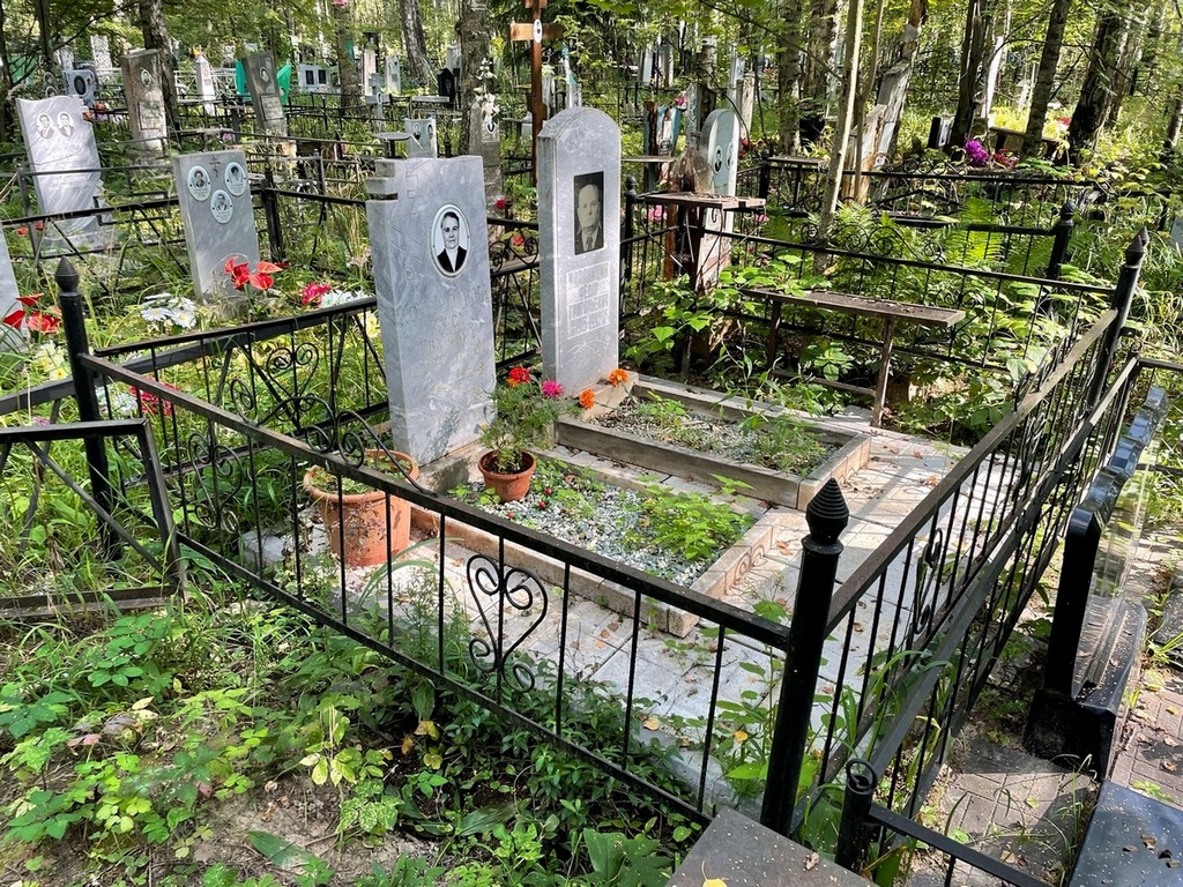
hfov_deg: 67.3
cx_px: 592
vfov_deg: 53.1
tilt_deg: -22.3
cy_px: 444
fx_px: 889
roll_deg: +0.1
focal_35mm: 26
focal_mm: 4.2
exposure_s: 1/121
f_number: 1.6
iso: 50
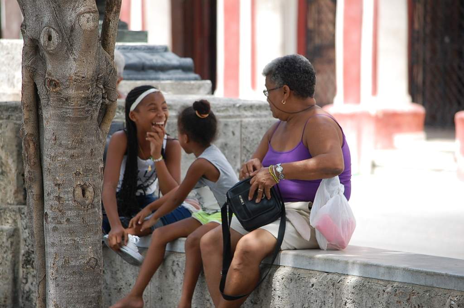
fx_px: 2994
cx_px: 232
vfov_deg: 5.9
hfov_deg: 8.9
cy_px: 154
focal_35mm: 232
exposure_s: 1/500
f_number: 5
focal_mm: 155
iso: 450
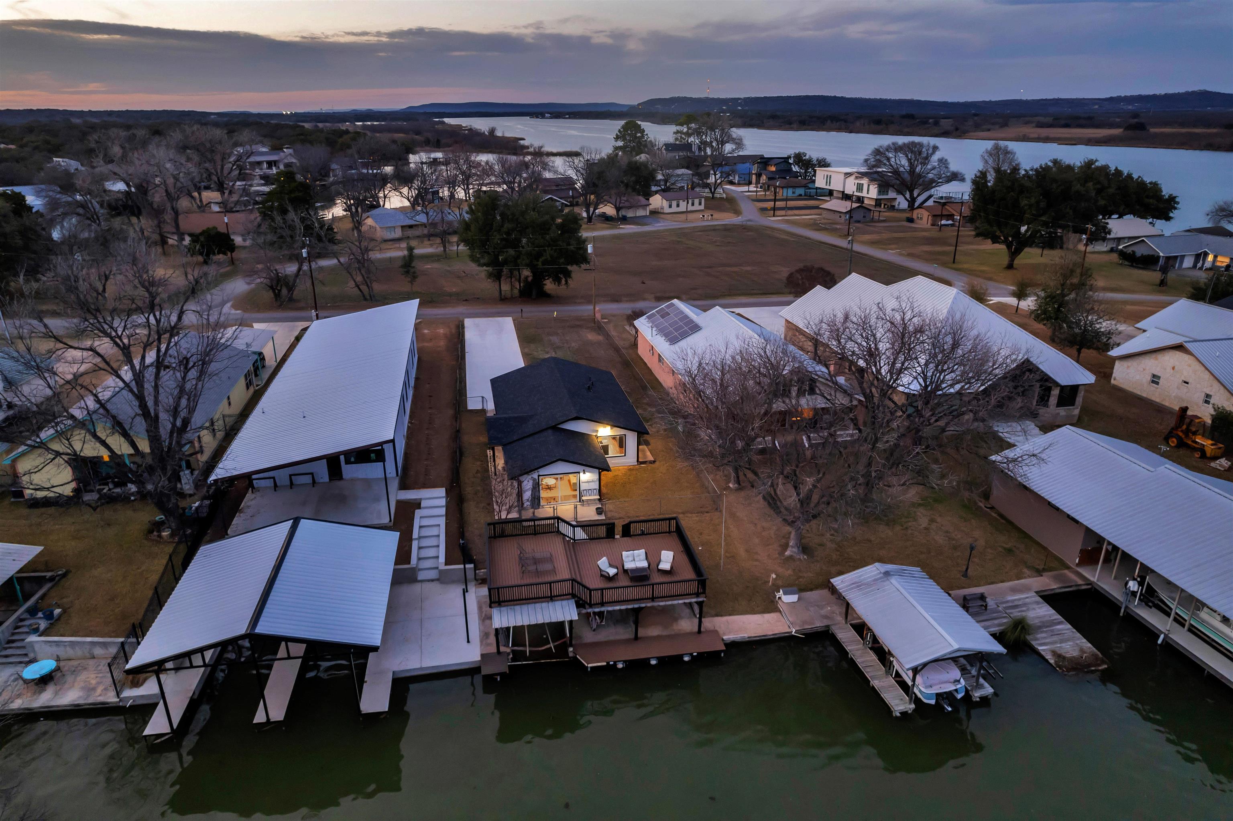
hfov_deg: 78.6
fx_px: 753
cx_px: 616
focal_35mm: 22
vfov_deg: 57.2
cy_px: 410
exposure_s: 1/15
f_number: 2.8
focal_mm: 8.38
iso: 360
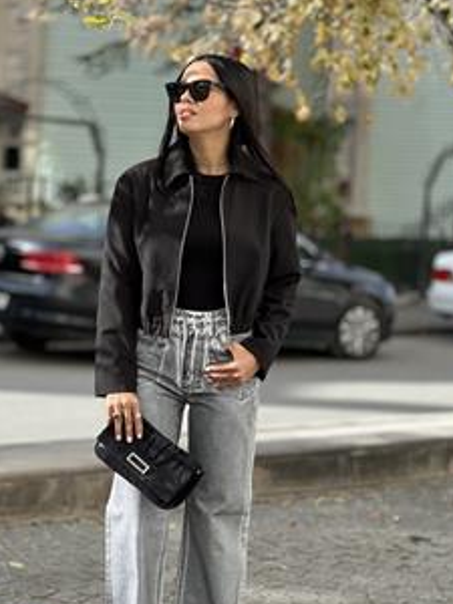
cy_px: 335
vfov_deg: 18.5
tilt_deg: -4.2
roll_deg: -3.3
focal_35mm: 106
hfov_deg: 14.0
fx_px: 1850
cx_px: 179
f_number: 2.8
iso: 25
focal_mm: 9
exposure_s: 1/264
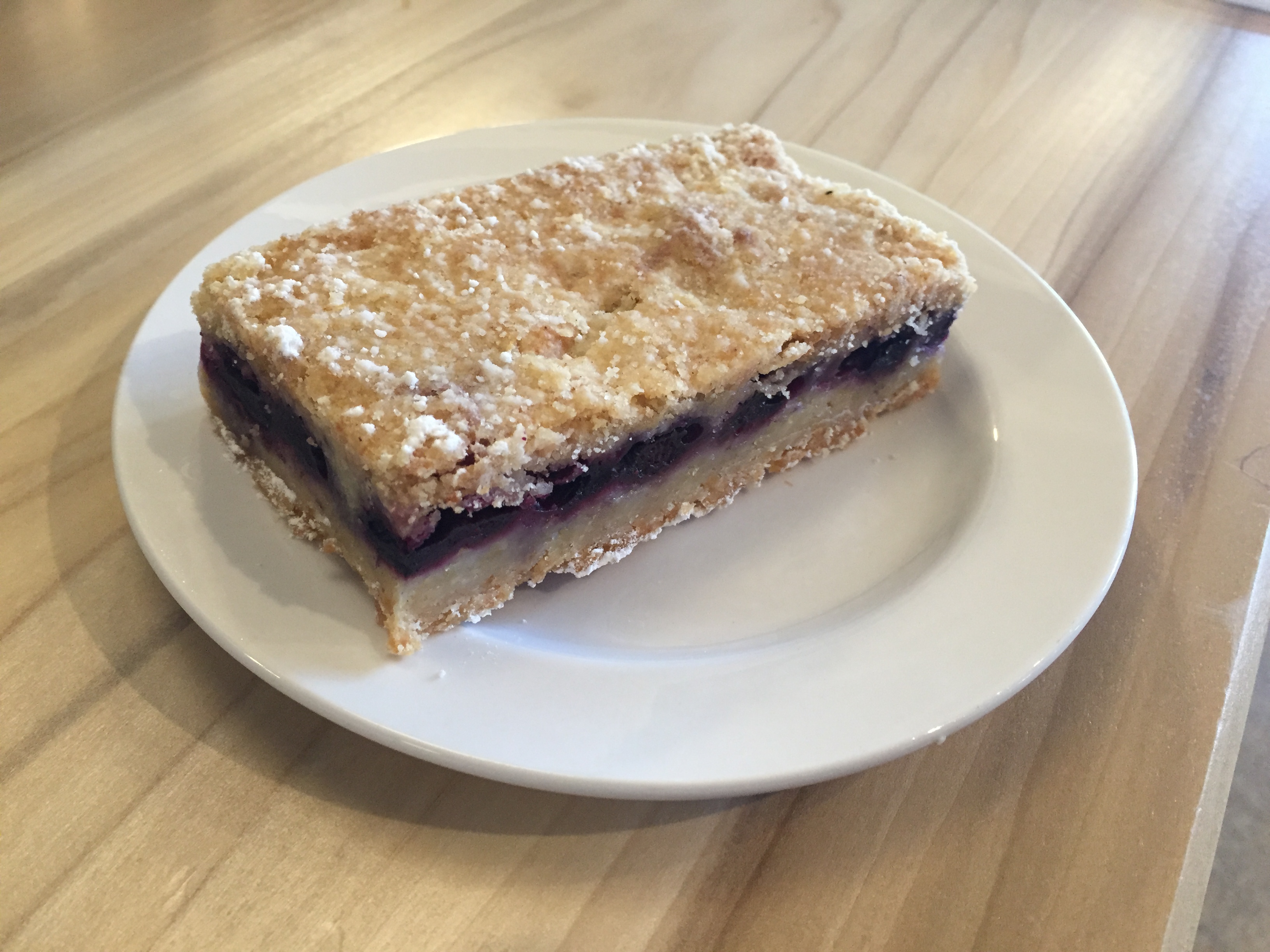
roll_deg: -3.4
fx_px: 1064
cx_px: 635
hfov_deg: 61.7
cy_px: 476
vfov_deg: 48.2
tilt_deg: -44.1
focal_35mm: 29
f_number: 2.2
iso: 160
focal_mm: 4.15
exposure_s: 1/30
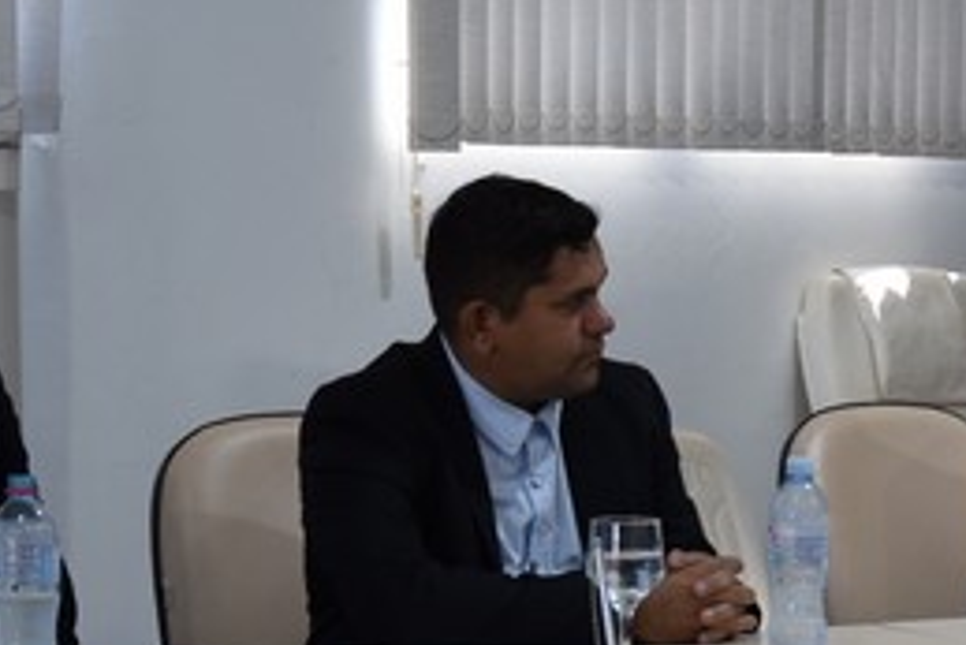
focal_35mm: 134
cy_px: 615
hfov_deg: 15.1
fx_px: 3609
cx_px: 850
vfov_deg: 10.1
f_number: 4
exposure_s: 1/60
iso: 400
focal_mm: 31
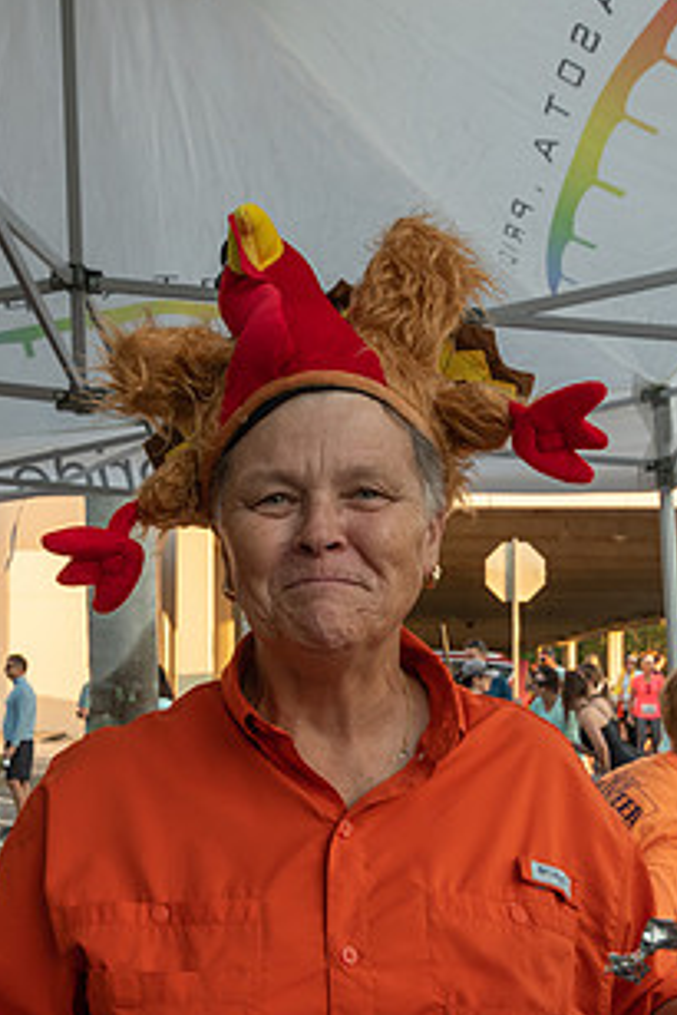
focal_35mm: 44
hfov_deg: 30.5
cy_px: 698
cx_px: 294
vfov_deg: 43.7
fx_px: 1240
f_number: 6.3
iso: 400
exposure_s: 1/160
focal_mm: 20
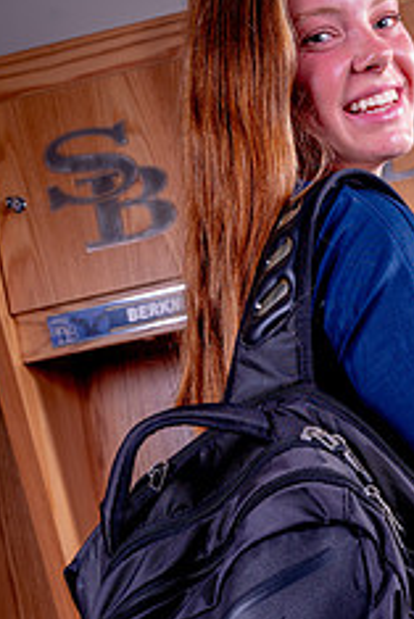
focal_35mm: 90
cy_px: 458
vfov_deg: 22.4
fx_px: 1550
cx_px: 363
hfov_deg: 15.1
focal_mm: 47
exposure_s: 1/125
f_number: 8
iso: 100
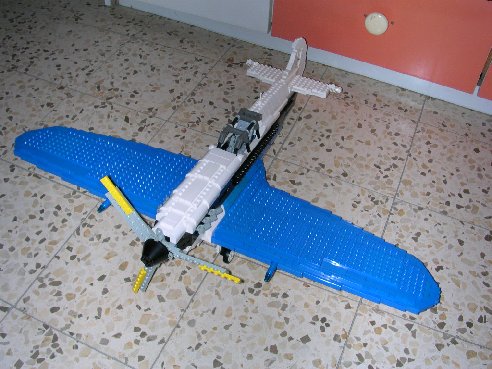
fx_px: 526
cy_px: 184
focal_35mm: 37
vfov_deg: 38.7
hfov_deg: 50.1
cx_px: 246
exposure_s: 1/60
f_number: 4.5
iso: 100
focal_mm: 5.6
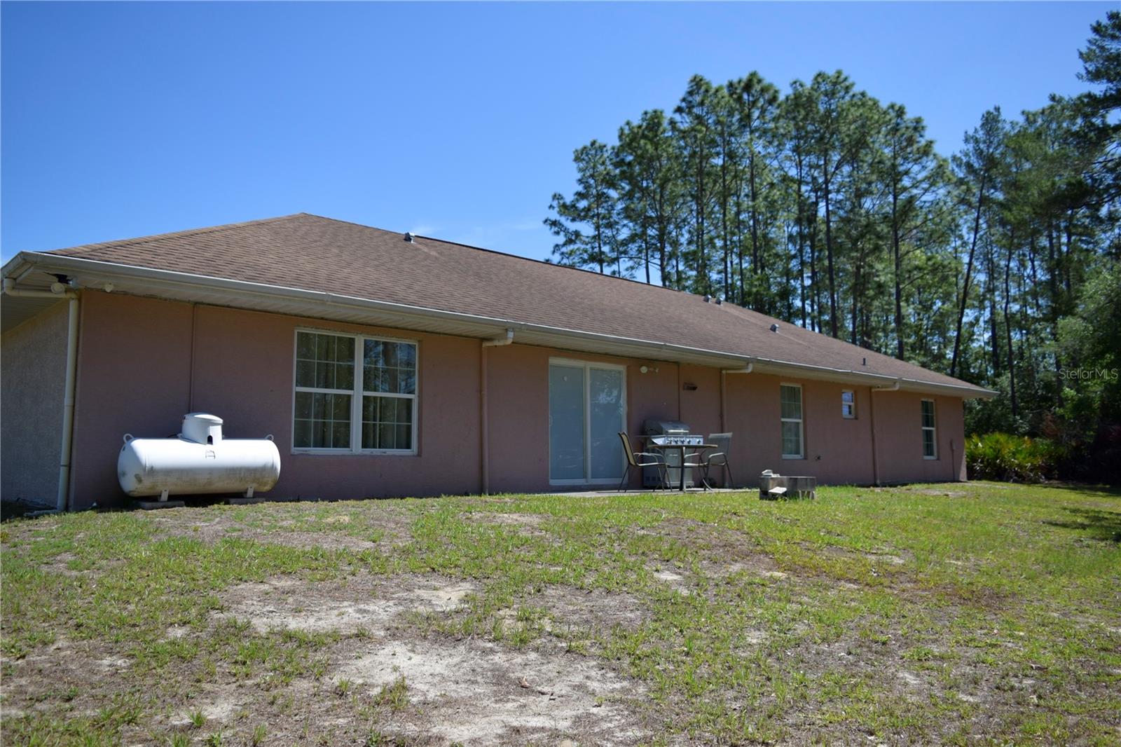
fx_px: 841
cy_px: 374
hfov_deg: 67.4
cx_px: 560
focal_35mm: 27
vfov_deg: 47.9
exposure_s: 1/2000
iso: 200
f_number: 3.5
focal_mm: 18
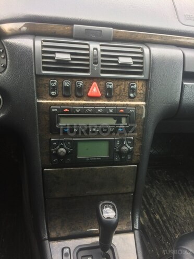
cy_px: 130
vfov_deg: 61.7
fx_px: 217
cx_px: 97
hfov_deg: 48.2
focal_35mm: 29
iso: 32
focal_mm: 4.15
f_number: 2.2
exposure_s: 1/100
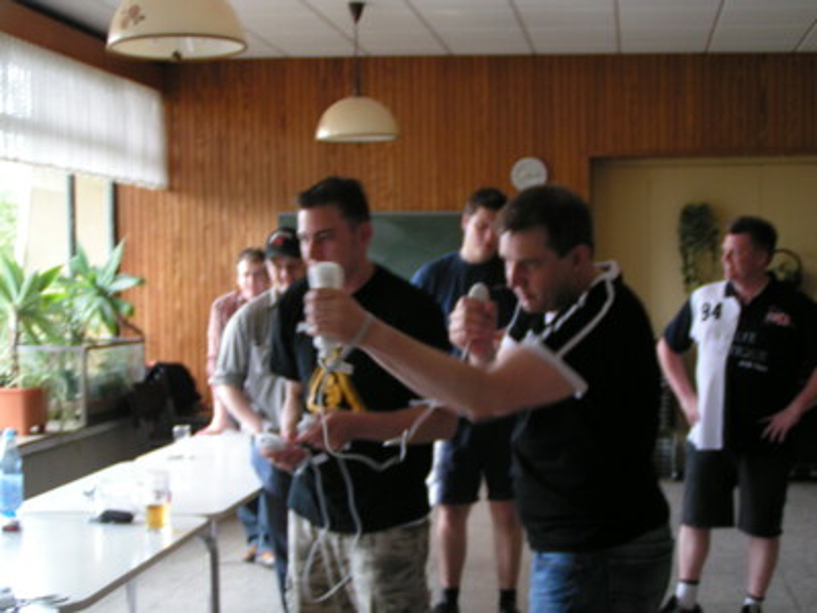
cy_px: 306
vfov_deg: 28.0
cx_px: 408
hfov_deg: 36.8
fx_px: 1227
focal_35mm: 52
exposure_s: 1/60
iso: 100
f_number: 3.2
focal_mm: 8
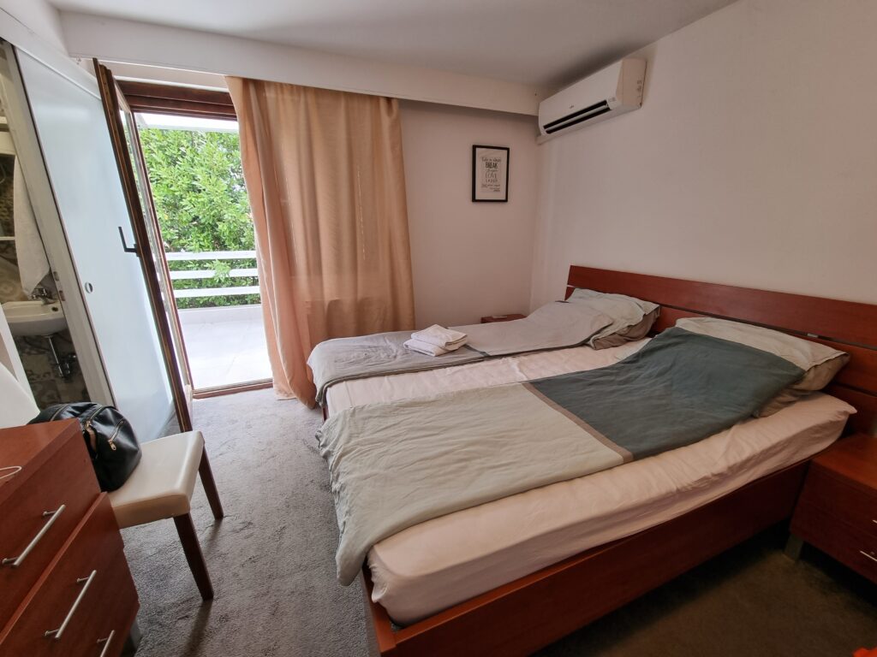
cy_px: 328
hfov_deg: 106.2
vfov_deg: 89.9
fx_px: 329
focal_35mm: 13
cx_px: 438
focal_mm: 2.2
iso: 64
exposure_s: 1/50
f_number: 2.2
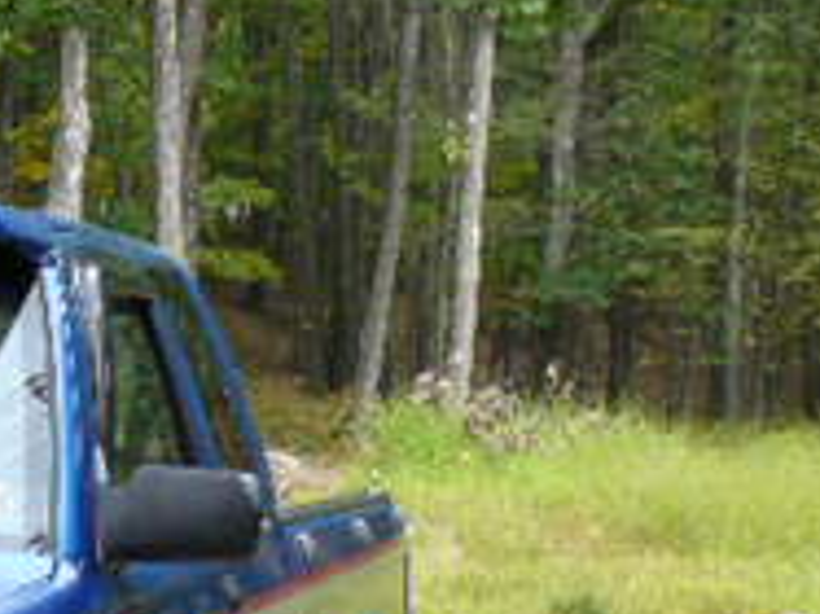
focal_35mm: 123
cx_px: -513
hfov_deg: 14.6
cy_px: 855
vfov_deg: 11.6
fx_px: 2912
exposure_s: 1/100
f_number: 4
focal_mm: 6
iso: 100
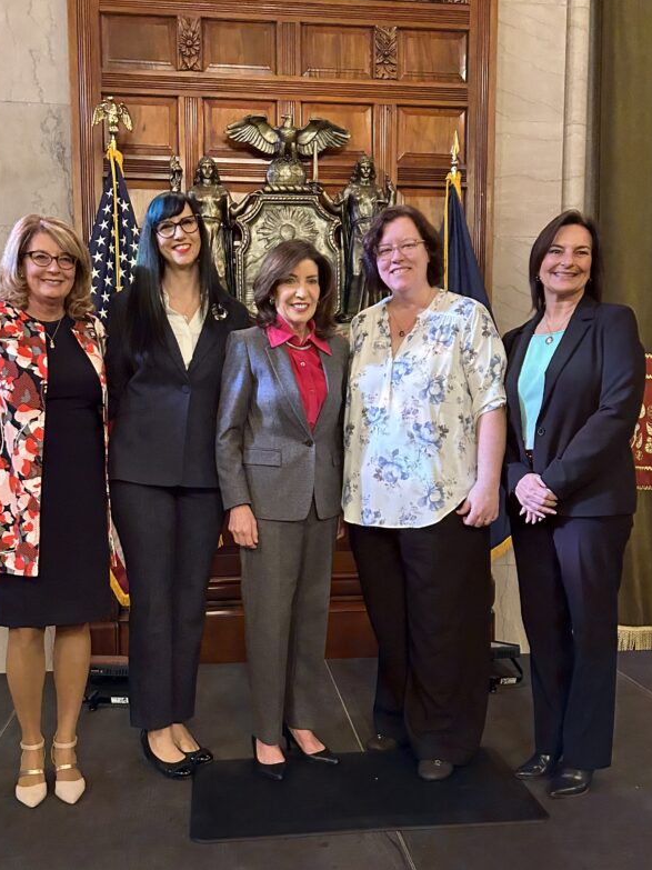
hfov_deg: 41.8
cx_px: 307
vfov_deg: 53.9
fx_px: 854
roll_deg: +0.4
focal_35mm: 34
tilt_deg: -4.3
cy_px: 480
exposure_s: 1/40
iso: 640
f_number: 1.5
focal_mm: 5.7
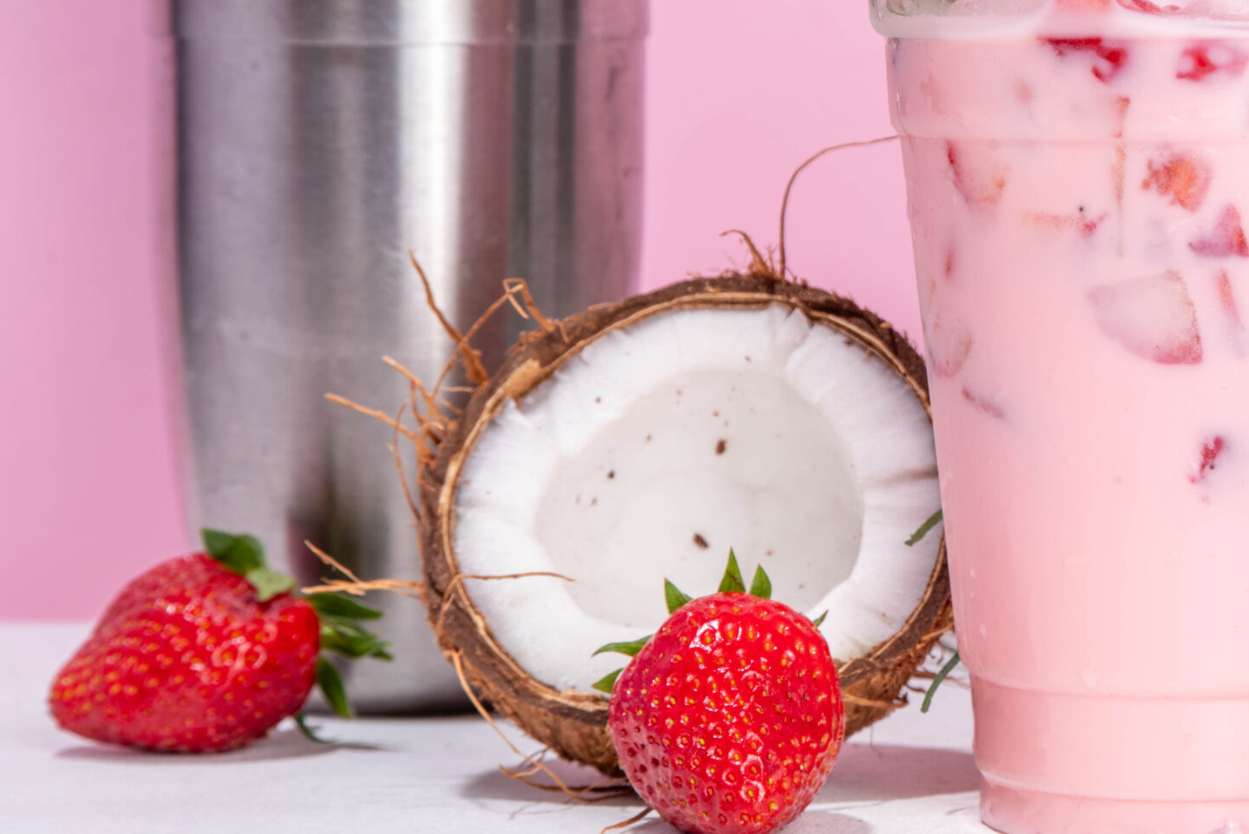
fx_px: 5379
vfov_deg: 8.8
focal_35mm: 155
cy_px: 199
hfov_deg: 13.1
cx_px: 1096
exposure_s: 1/200
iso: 100
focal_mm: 88
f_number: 18
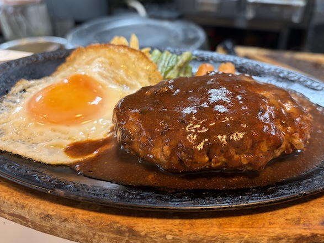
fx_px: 290
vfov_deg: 45.4
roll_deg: -0.2
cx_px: 189
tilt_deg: -32.5
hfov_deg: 58.0
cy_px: 109
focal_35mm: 31
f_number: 1.6
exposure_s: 1/50
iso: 100
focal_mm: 5.96
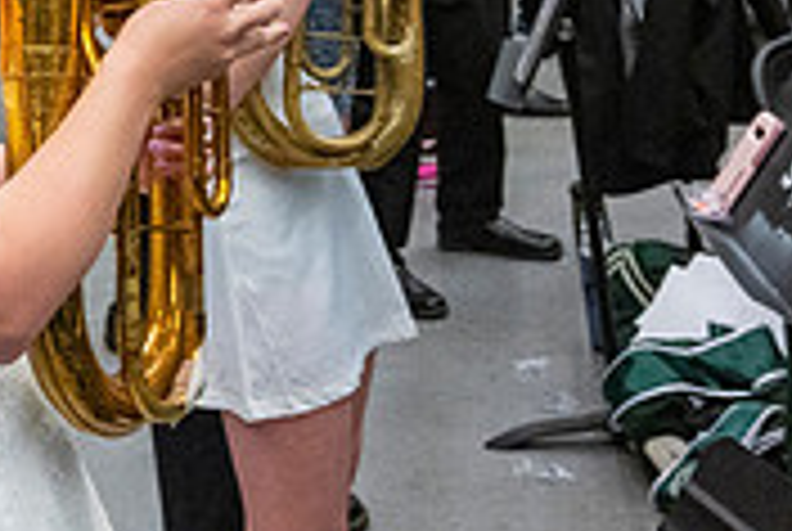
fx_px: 1741
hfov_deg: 22.5
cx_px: -274
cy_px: -259
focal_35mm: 79
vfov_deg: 15.9
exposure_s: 1/500
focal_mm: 24
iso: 10000
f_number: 4
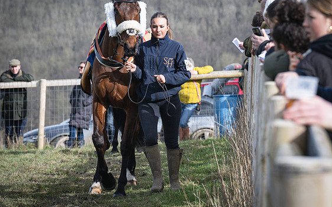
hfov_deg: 6.7
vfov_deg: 4.2
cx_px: 178
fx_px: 2832
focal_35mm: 313
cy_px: 101
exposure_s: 1/1250
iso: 400
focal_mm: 140
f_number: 5.6
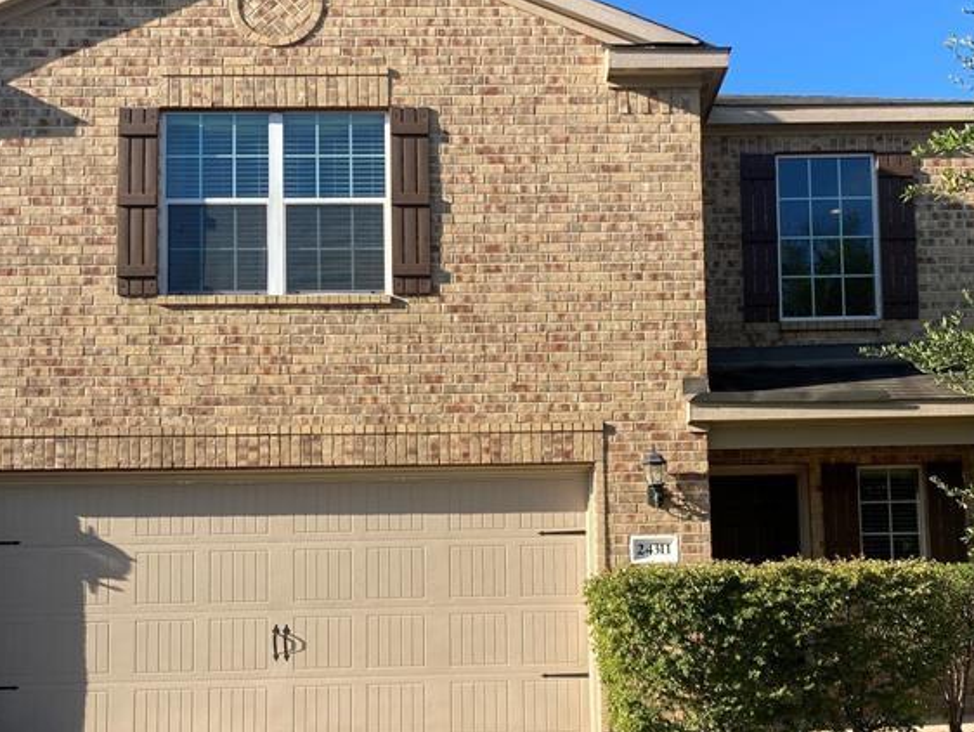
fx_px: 1436
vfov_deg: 28.5
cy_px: 458
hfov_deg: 37.5
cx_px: 518
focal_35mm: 51
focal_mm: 3.99
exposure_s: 1/934
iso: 20
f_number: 1.8
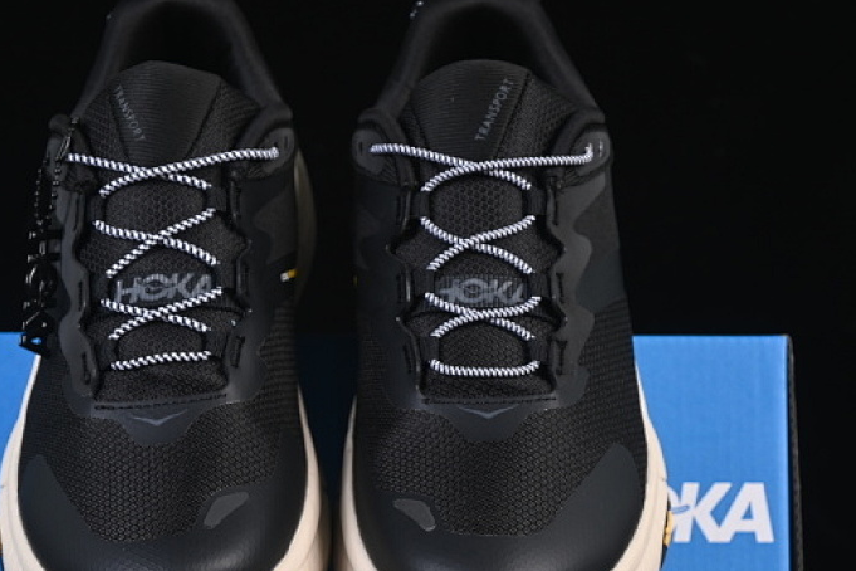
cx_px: 323
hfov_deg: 17.2
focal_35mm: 119
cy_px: 377
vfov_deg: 11.5
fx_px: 2829
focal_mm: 50
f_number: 6.3
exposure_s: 1/60
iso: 160
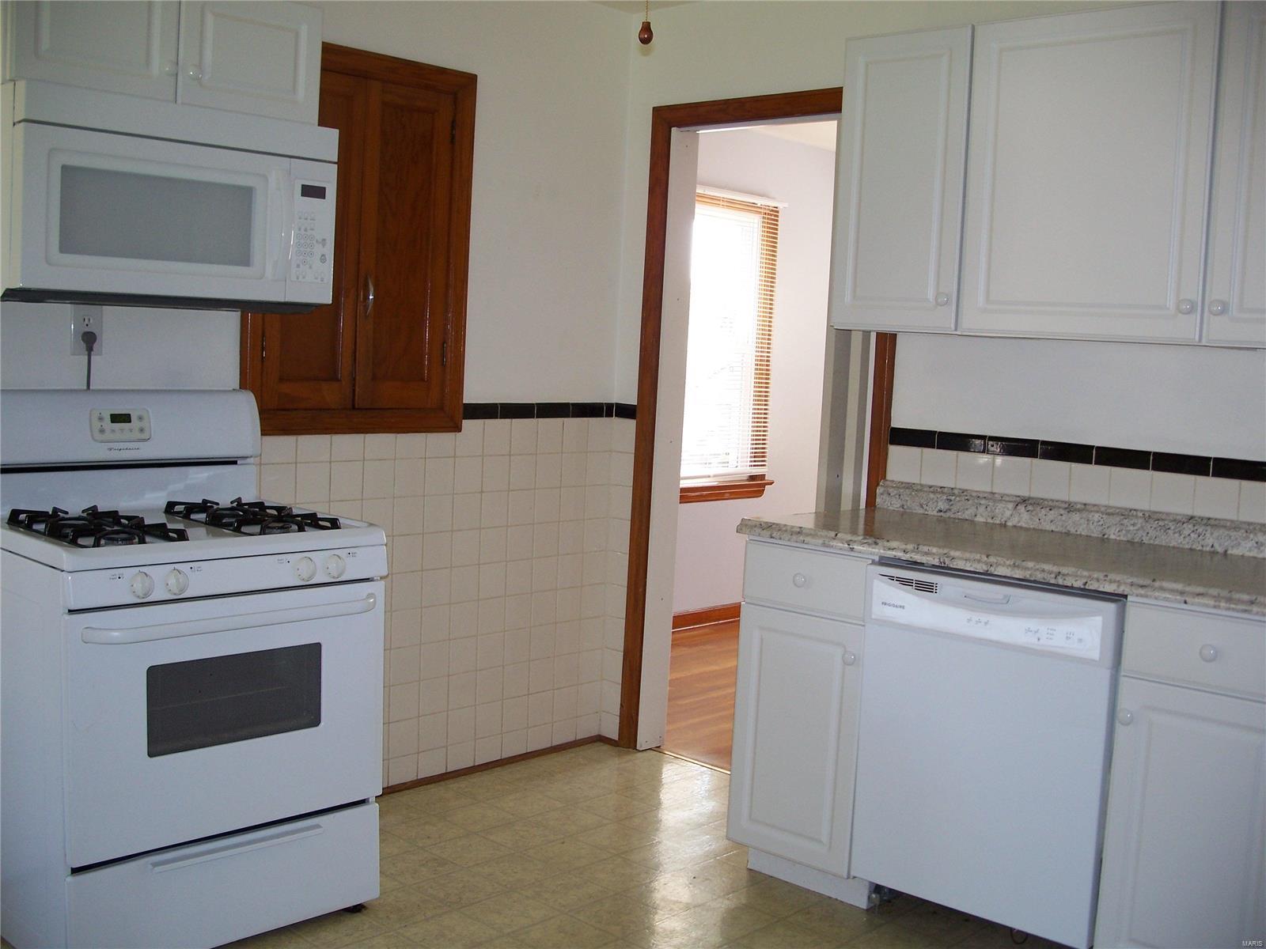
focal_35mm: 37
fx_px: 1353
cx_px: 633
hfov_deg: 50.1
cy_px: 474
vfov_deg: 38.7
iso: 125
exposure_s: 1/60
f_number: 2.8
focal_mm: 7.8
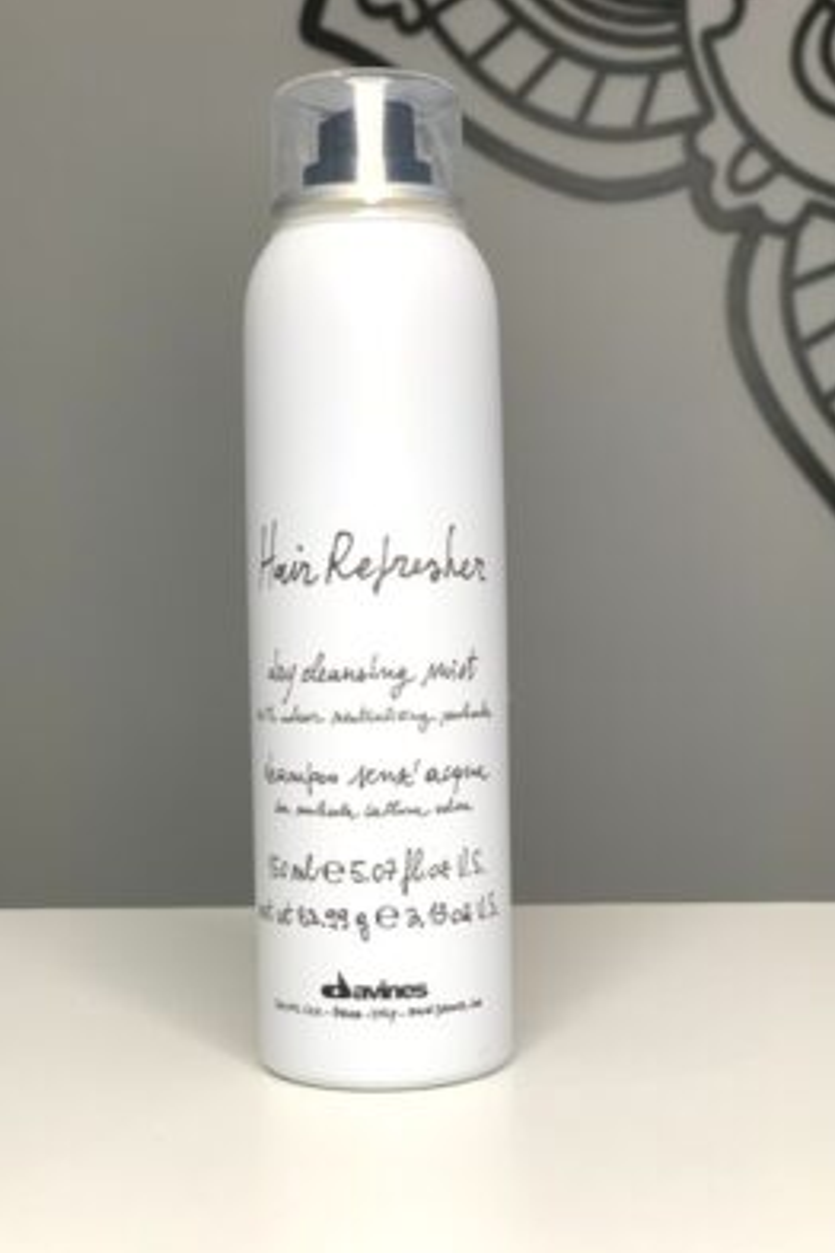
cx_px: 421
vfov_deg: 36.2
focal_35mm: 55
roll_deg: +1.4
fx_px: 1913
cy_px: 631
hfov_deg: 24.6
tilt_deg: -1.5
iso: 32
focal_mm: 6
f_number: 2.4
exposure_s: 1/98
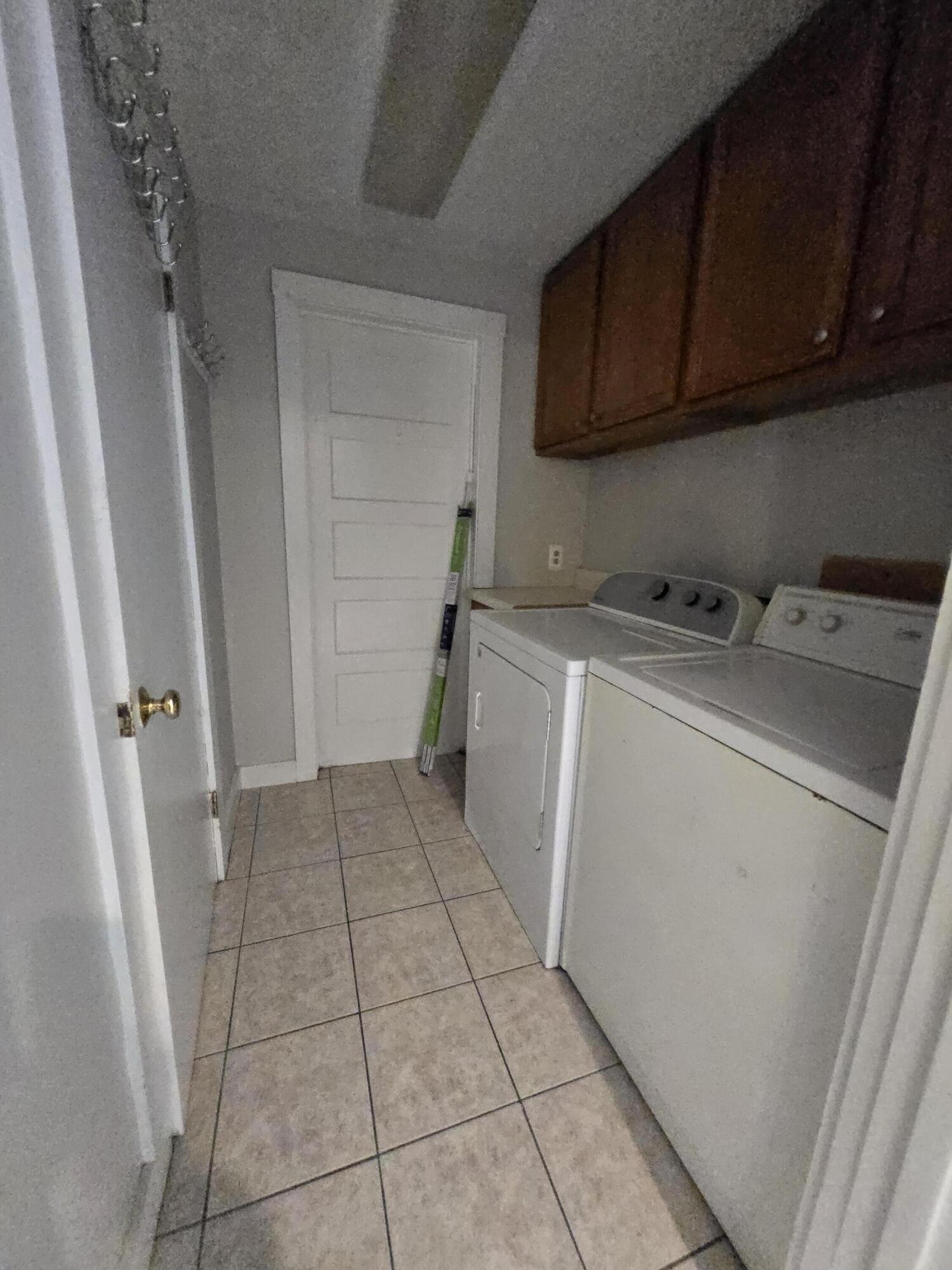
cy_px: 635
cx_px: 476
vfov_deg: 106.2
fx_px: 477
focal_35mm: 13
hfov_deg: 89.9
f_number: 2.2
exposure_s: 1/60
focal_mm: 1.7
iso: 1250
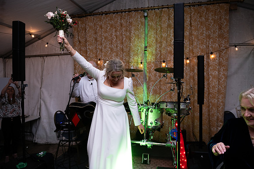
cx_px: 127
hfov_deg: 73.7
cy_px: 84
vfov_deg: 53.2
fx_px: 169
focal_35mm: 24
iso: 800
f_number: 3.5
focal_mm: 24
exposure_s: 1/160
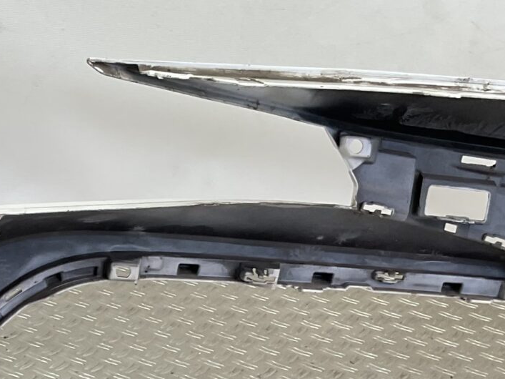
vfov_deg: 13.5
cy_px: 521
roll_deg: -10.6
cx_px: -56
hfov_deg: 18.0
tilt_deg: -31.4
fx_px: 1532
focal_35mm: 105
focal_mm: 3
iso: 20
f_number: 1.8
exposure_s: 1/120
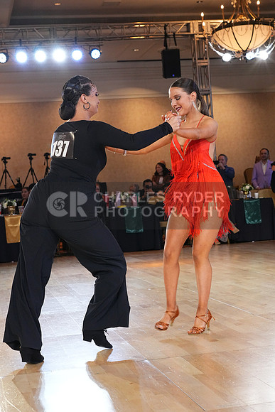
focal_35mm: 60
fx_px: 687
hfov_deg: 22.6
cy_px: 206
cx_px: 138
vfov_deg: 33.4
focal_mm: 60
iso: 5000
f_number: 6.3
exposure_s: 1/200
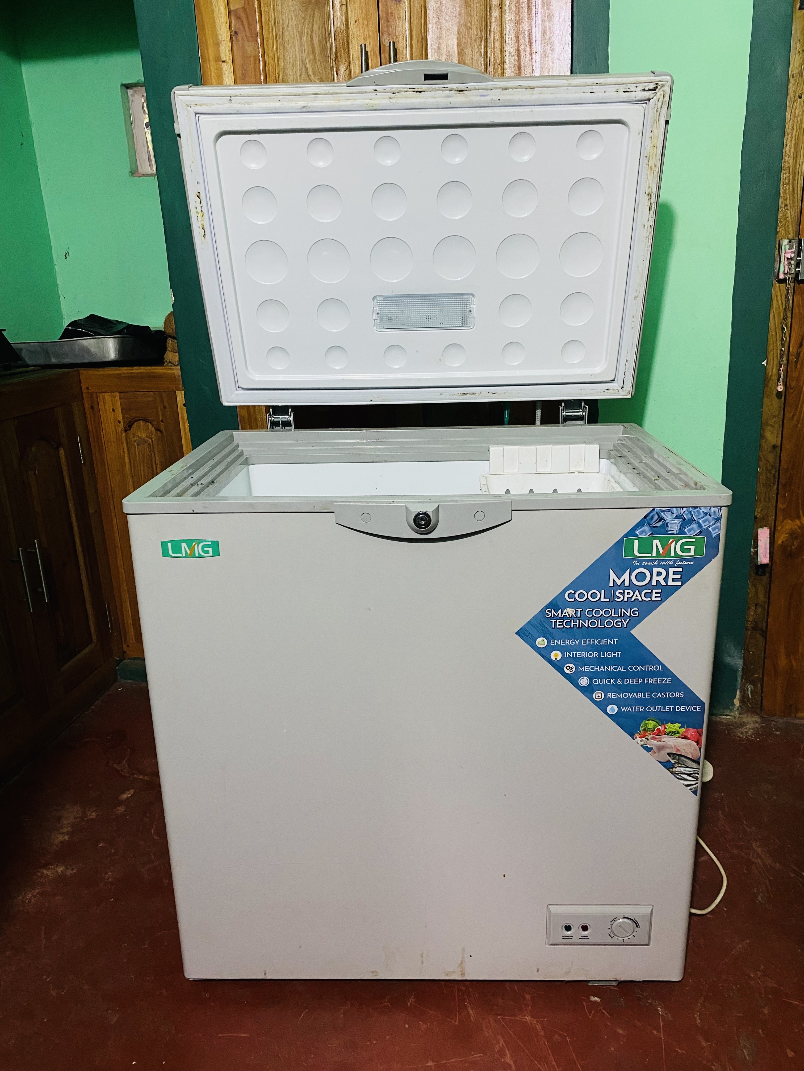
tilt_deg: -16.3
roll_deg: +2.4
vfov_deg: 67.3
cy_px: 536
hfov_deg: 53.1
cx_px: 402
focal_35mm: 26
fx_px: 805
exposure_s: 1/50
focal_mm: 4.25
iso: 250
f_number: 1.8
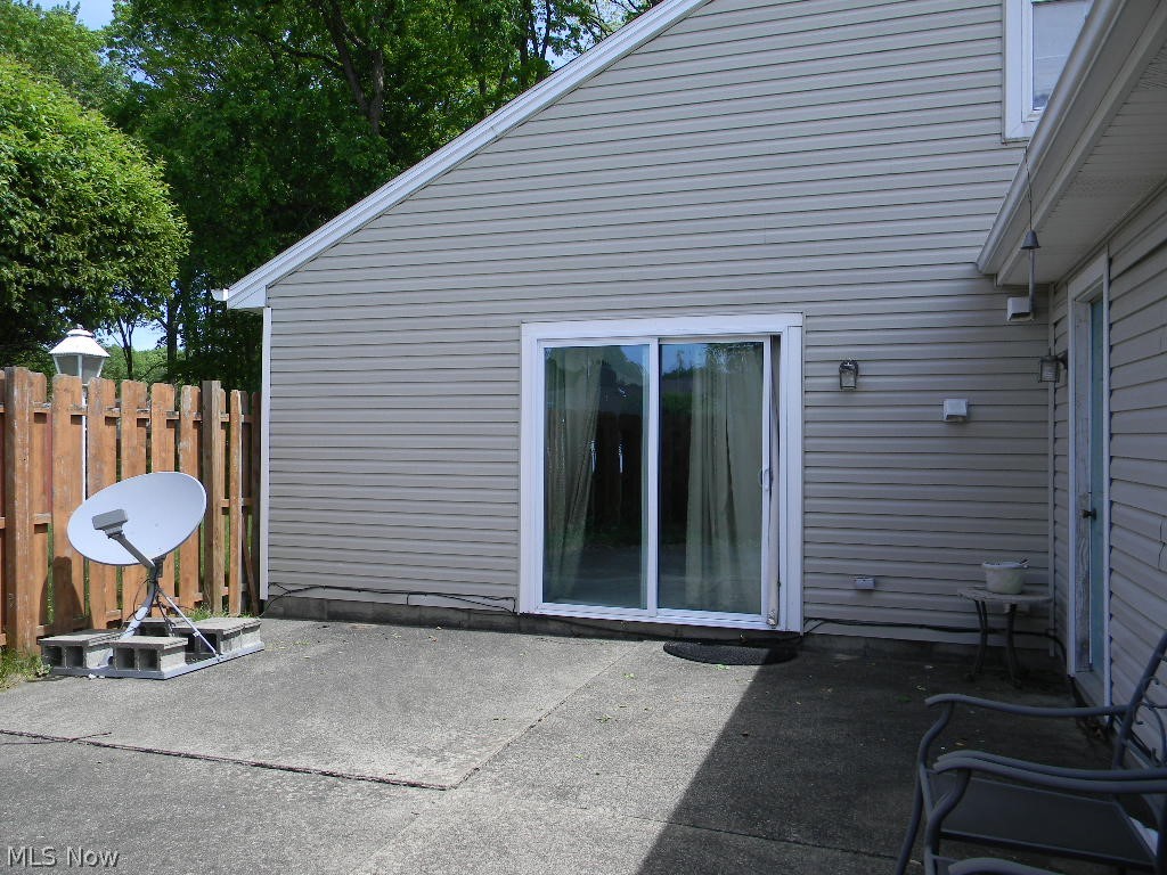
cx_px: 584
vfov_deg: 49.7
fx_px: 944
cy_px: 438
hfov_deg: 63.4
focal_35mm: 28
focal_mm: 5
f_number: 3.5
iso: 80
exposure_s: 1/500
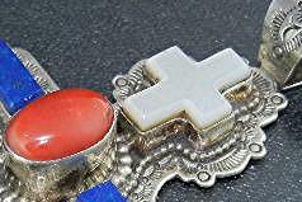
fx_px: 1385
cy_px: 180
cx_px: 81
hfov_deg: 12.4
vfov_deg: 8.3
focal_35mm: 165
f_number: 4
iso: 360
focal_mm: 10.6
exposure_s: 1/30
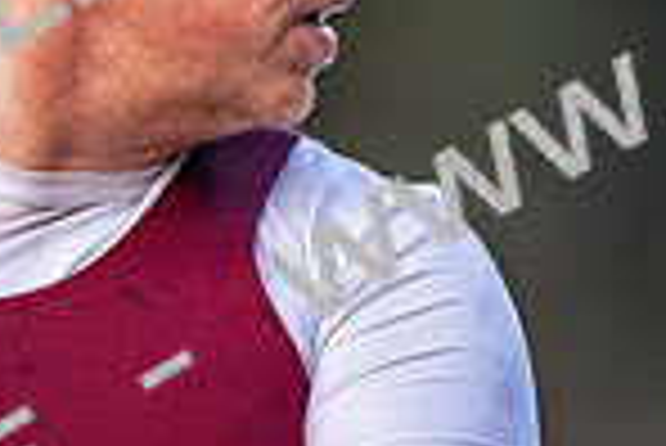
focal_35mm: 2354
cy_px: 394
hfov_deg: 0.9
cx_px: -63
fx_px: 43591
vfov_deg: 0.6
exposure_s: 1/2500
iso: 2800
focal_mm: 600
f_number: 4
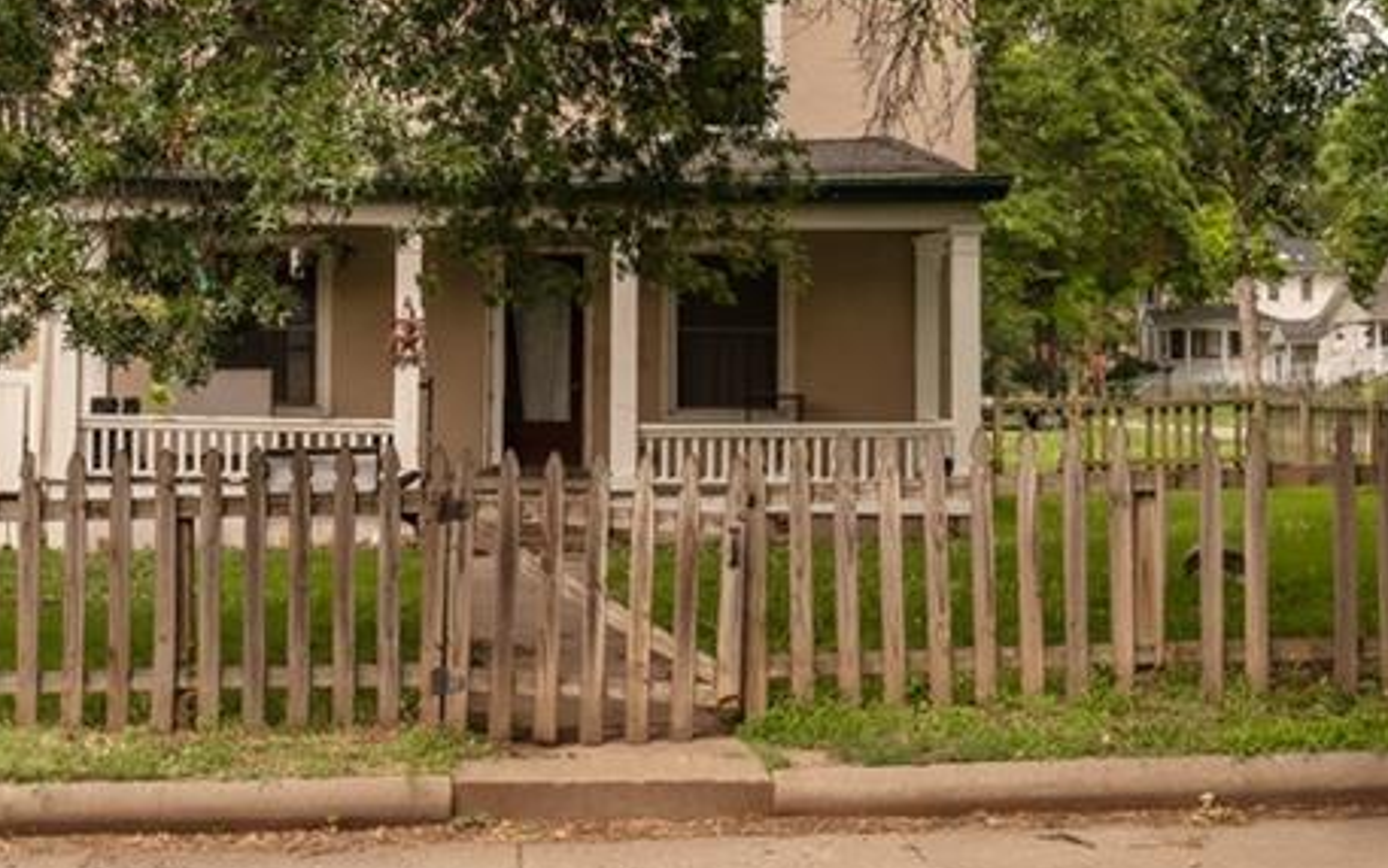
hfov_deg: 28.0
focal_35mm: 73
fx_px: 2762
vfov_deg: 17.8
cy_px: 320
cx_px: 425
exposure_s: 1/3200
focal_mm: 32
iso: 100
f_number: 2.8
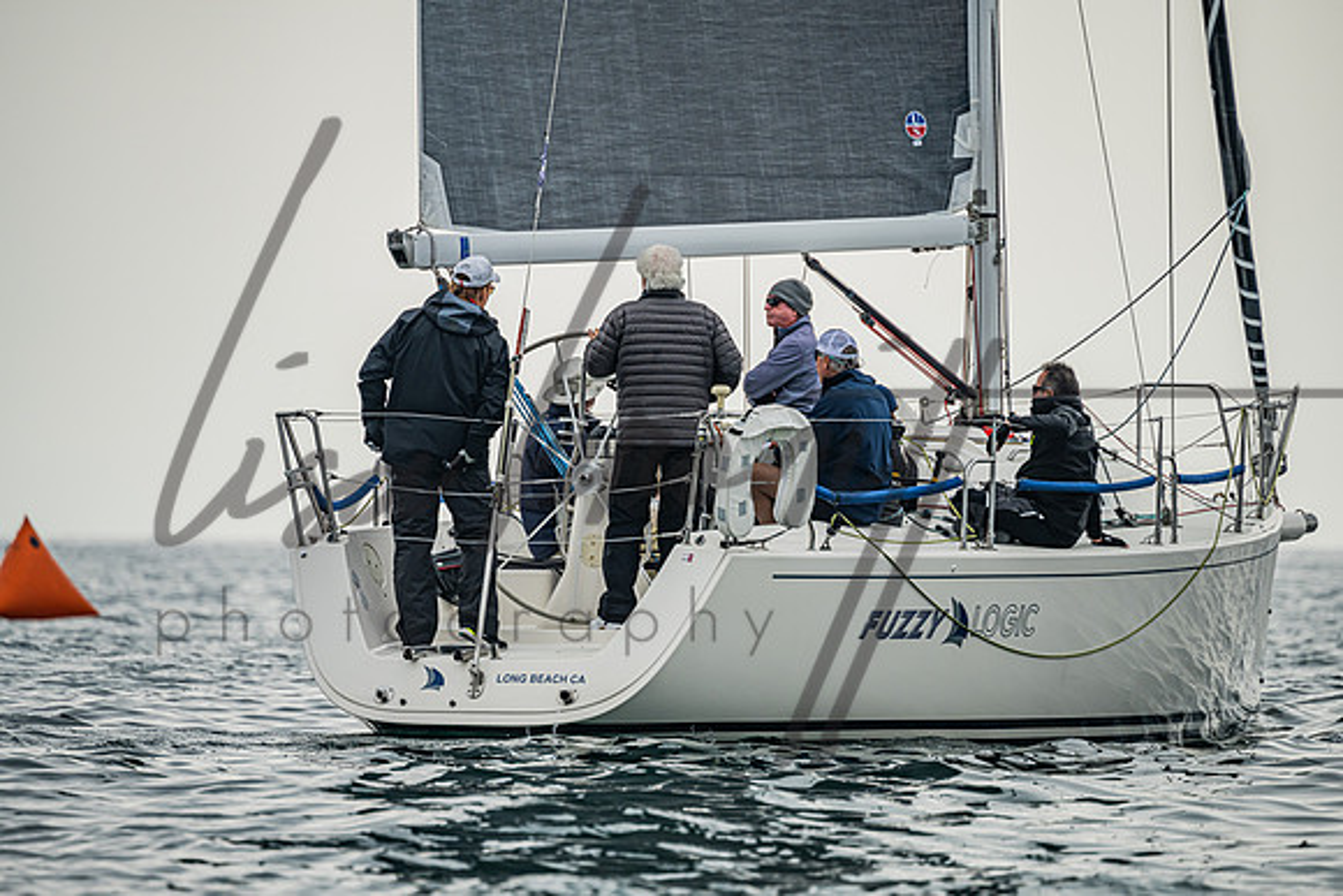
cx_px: 680
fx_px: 15279
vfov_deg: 3.4
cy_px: 448
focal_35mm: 409
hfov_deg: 5.0
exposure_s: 1/2000
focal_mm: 400
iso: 400
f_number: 6.3
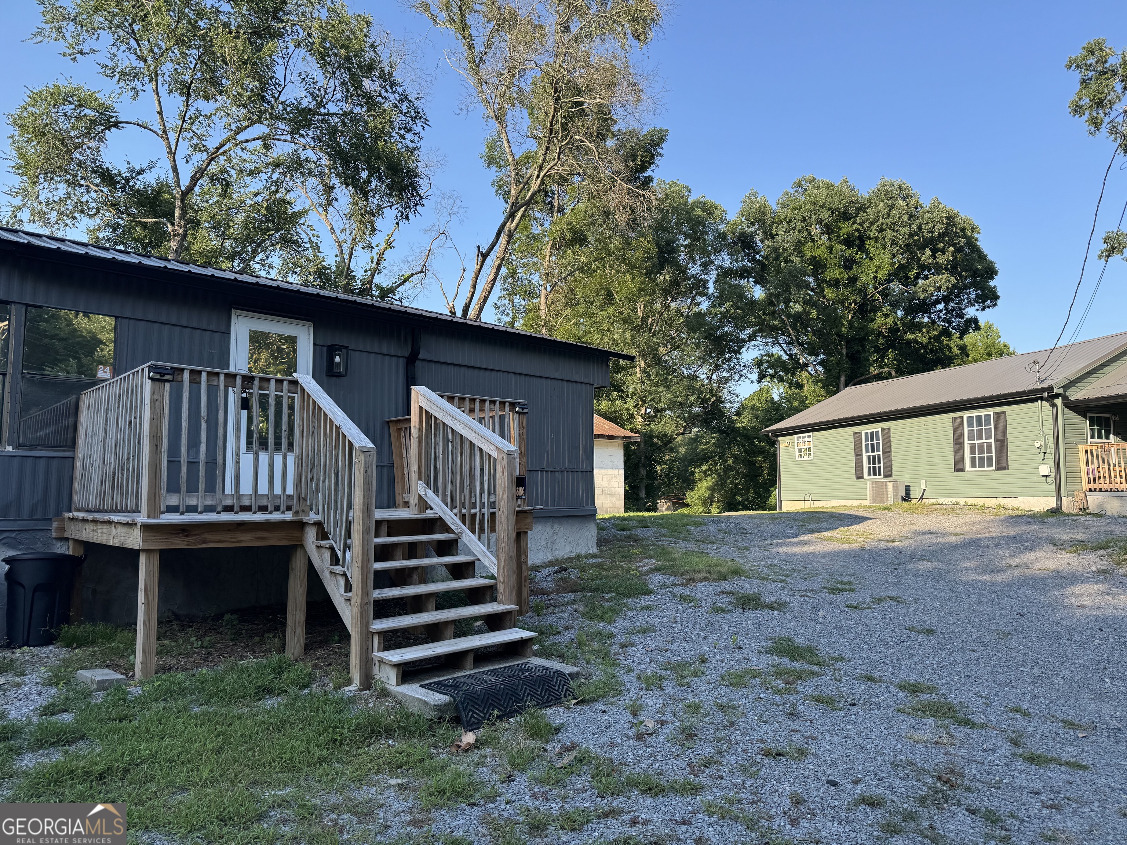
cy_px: 422
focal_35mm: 24
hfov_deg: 71.6
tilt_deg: +8.2
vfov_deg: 56.8
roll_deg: -0.6
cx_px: 564
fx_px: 781
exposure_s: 1/1042
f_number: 1.78
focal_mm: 6.76
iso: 80
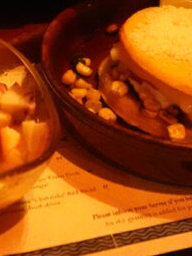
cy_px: 20
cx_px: 97
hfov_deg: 21.3
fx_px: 510
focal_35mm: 69
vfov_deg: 27.1
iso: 6400
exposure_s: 1/60
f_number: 1.8
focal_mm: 6.9
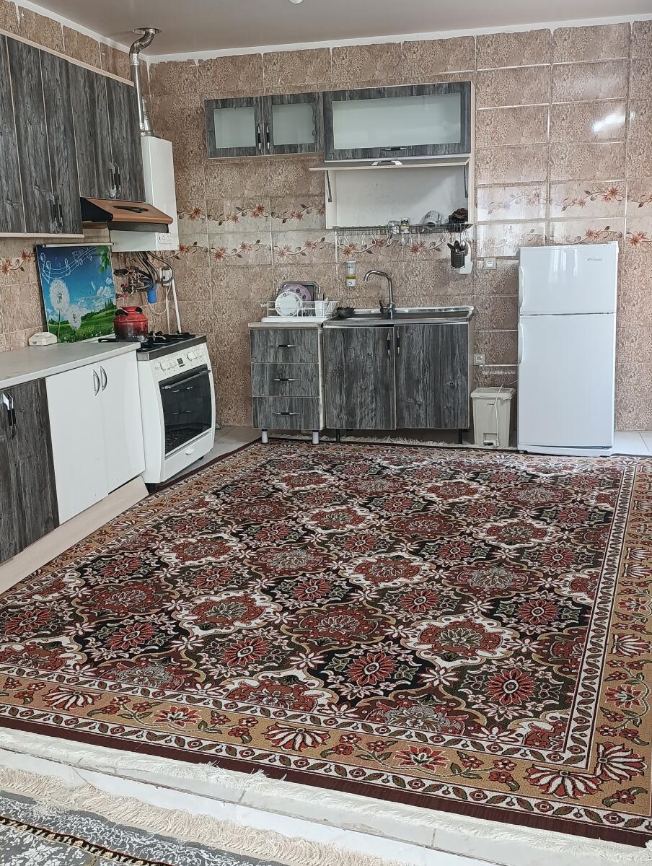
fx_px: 876
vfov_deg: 52.6
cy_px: 433
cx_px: 326
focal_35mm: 35
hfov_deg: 40.8
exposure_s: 1/50
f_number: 1.65
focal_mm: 6.14
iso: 1250
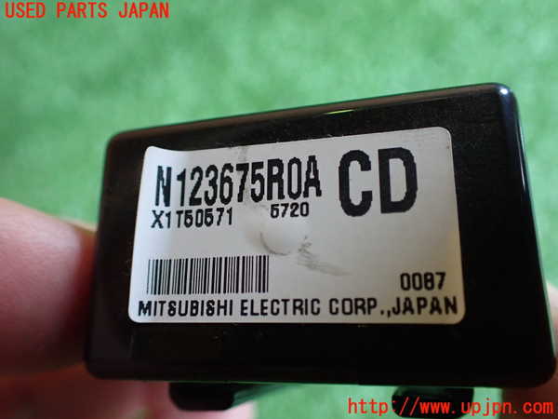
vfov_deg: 46.8
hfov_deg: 60.0
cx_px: 279
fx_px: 484
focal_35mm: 30
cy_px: 210
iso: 800
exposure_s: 1/50
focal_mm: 5.4
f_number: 2.3
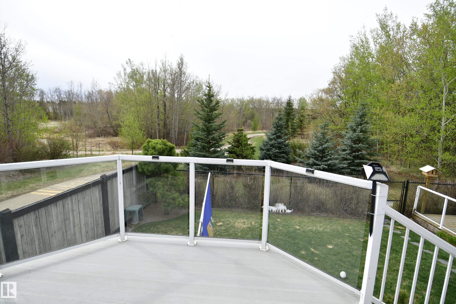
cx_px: 228
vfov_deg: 67.4
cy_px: 152
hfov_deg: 90.0
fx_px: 228
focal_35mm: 18
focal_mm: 12
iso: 400
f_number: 4.5
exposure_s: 1/1600
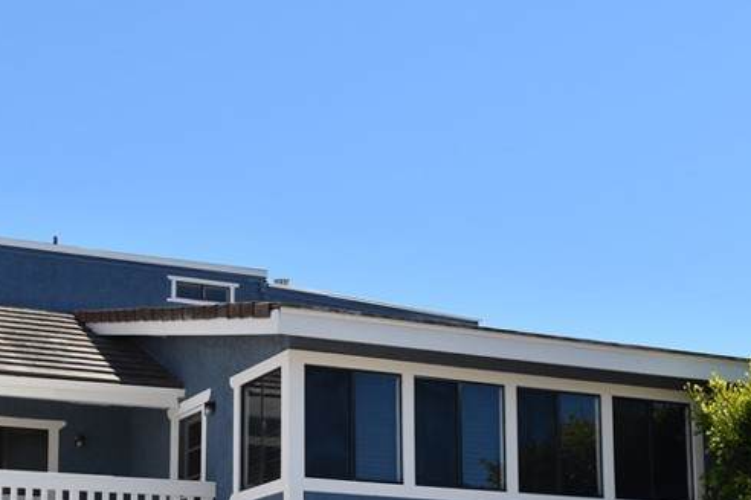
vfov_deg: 17.2
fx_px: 1628
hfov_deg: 25.9
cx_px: 307
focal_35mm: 78
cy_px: 469
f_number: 10
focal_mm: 25
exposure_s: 1/400
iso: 200
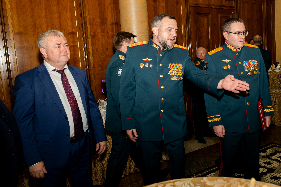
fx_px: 242
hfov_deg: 59.6
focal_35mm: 31
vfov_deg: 42.4
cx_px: 176
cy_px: 85
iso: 500
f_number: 4
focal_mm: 16
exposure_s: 1/125
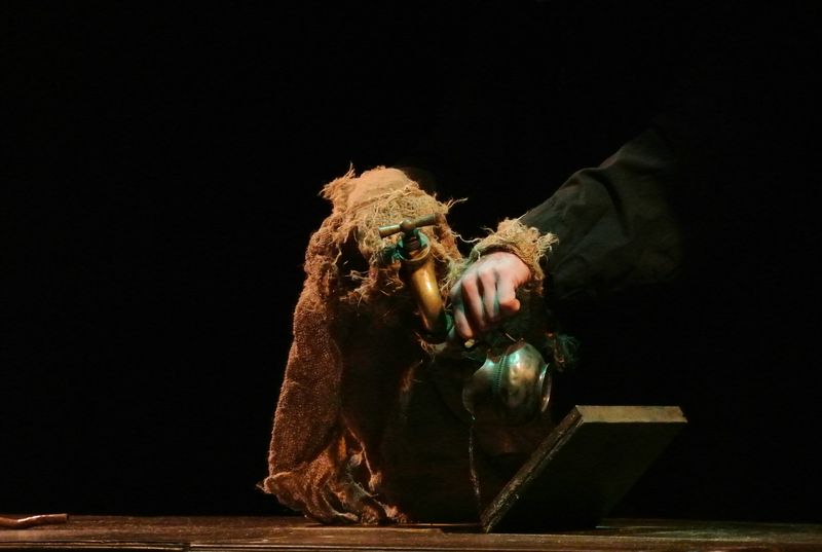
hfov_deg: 8.8
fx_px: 5331
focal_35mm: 233
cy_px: 276
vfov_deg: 5.9
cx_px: 411
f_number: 5
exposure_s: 1/40
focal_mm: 86.5
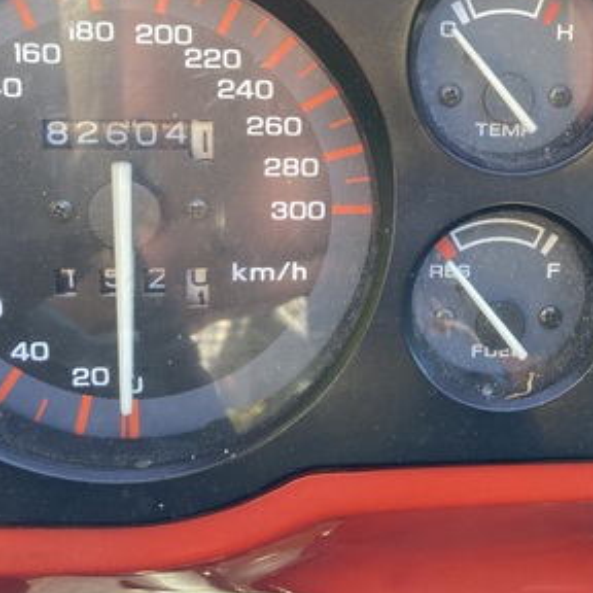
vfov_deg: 30.8
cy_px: 185
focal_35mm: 55
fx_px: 1066
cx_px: 511
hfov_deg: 30.0
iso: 80
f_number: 1.8
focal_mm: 3.99
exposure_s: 1/70
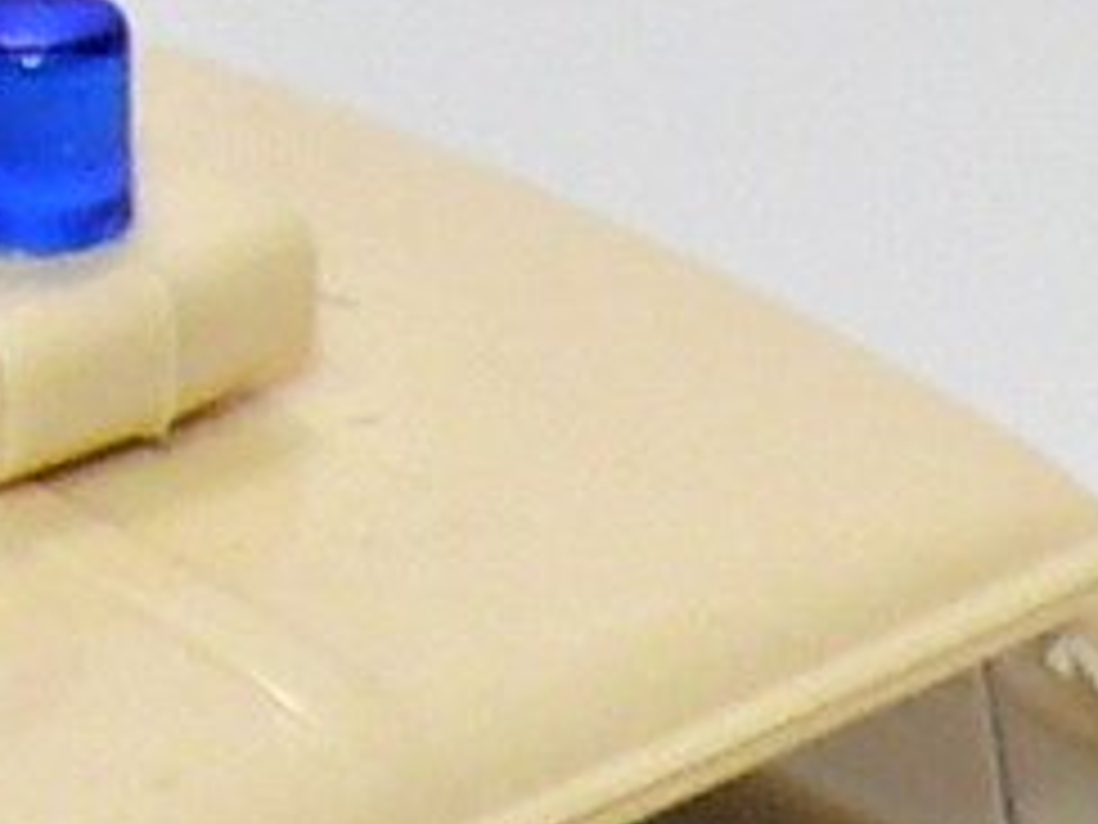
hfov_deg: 2.2
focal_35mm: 884
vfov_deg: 1.7
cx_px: -468
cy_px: 1391
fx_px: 28040
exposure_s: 1/30
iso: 100
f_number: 4
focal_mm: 16.1
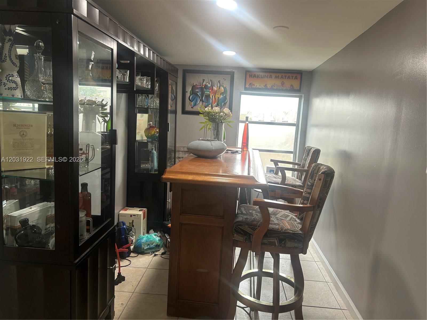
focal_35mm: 26
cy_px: 160
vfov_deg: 53.1
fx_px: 321
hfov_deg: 67.3
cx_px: 214
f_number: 1.5
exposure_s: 1/60
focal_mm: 5.7
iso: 64
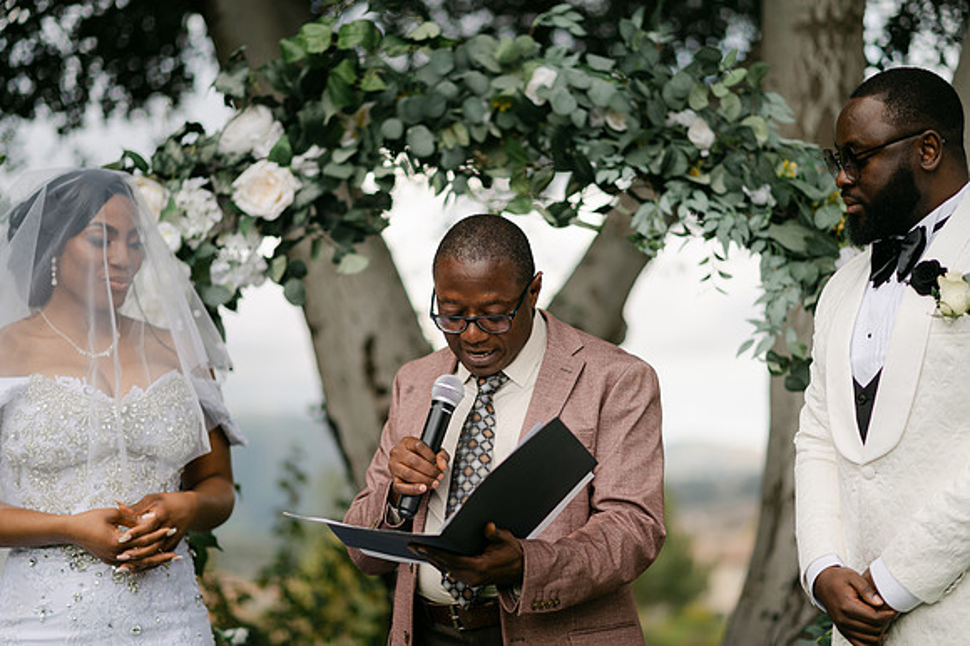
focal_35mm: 85
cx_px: 485
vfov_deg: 16.1
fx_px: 2289
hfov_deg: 23.9
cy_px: 323
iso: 100
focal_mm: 85
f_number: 2
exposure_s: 1/1600
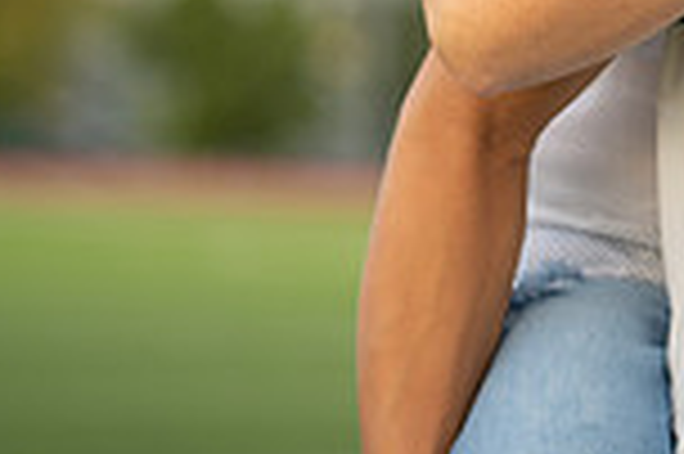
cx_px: 918
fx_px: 7687
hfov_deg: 5.1
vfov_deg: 3.4
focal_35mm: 405
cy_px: -272
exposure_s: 1/400
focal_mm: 100
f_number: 2.8
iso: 125
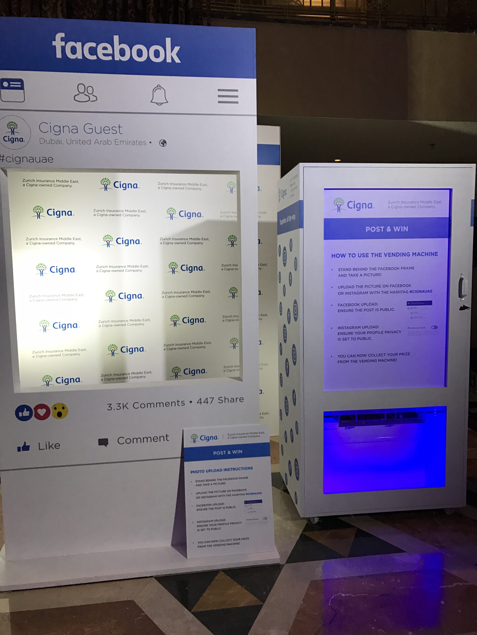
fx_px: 514
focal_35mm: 28
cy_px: 318
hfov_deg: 49.7
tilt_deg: -5.0
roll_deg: +1.4
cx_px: 238
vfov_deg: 63.4
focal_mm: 3.99
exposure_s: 1/31
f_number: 1.8
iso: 32
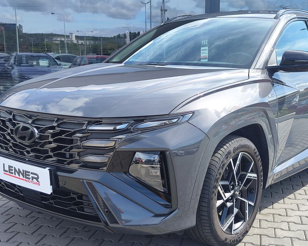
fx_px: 292
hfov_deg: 55.1
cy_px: 142
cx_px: 189
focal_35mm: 32
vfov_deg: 45.6
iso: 50
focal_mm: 7.01
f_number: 1.69
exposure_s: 1/349
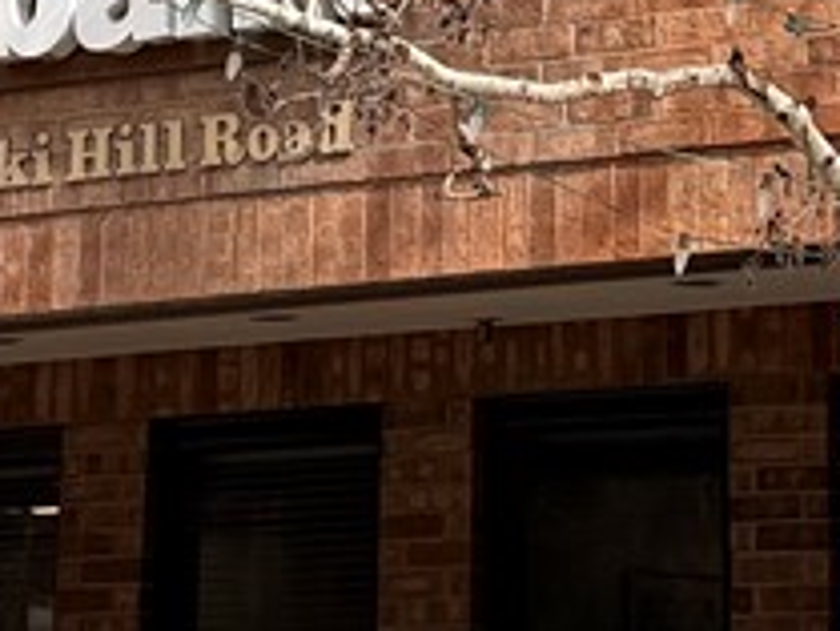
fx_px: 4468
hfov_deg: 10.7
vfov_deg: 7.7
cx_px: 667
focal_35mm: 184
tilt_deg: +20.3
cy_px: -735
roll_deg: +0.7
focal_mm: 6.76
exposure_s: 1/3425
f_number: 1.78
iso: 80
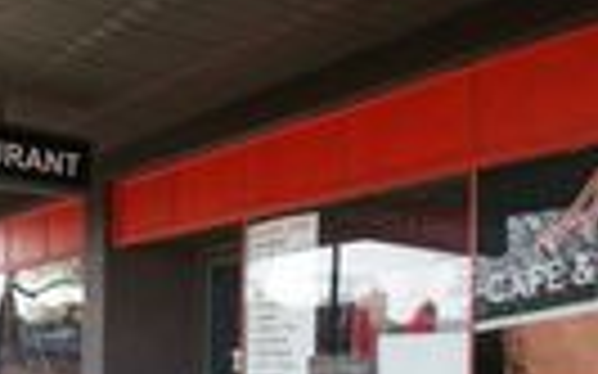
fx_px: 880
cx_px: 297
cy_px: 345
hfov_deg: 37.5
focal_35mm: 54
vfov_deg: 23.3
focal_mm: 10
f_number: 5.6
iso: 100
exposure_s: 1/50
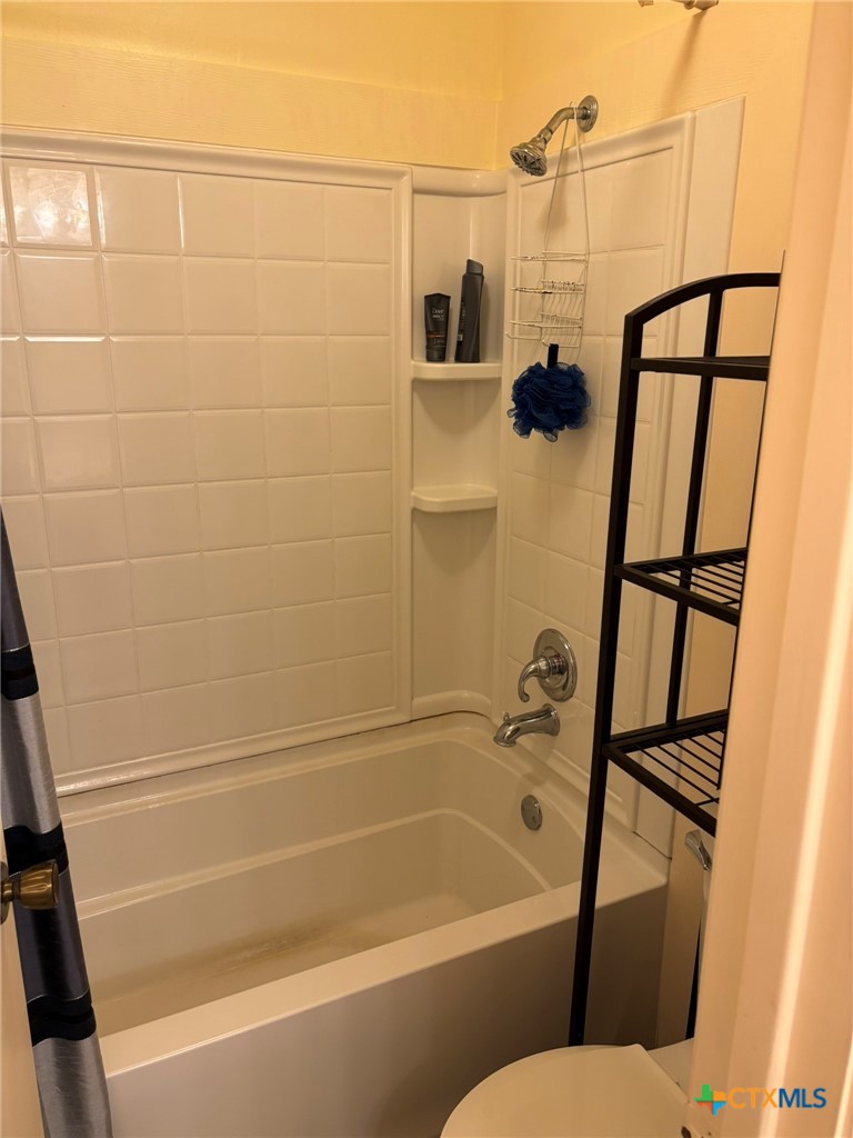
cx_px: 426
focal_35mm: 26
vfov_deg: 67.3
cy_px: 569
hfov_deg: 53.1
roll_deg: -0.1
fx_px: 854
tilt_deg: -15.4
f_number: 1.6
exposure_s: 1/60
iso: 160
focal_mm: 5.96
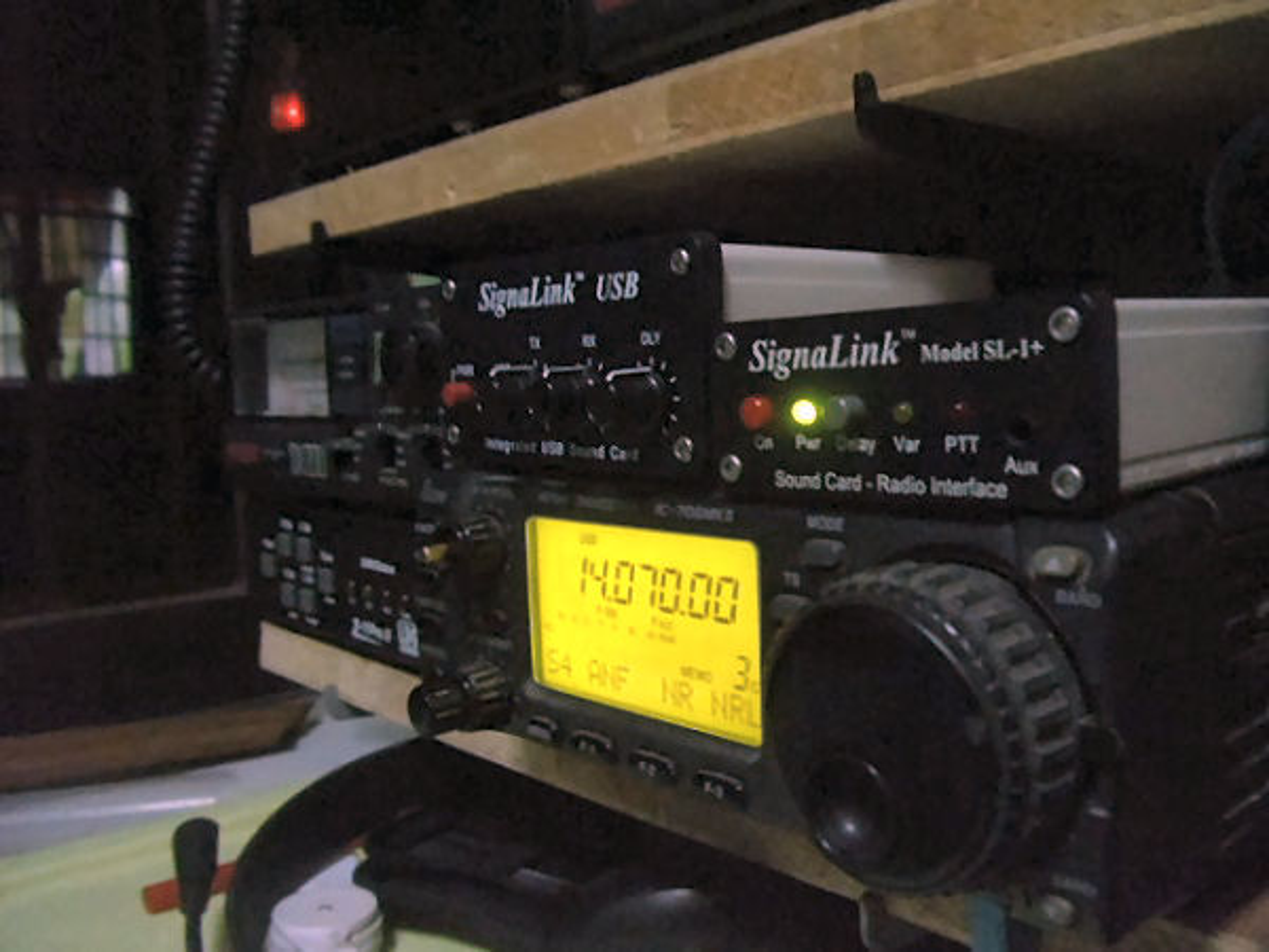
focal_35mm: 44
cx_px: 634
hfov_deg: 42.9
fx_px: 1613
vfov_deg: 32.9
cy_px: 476
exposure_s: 1/8
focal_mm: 6
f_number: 3.5
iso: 800
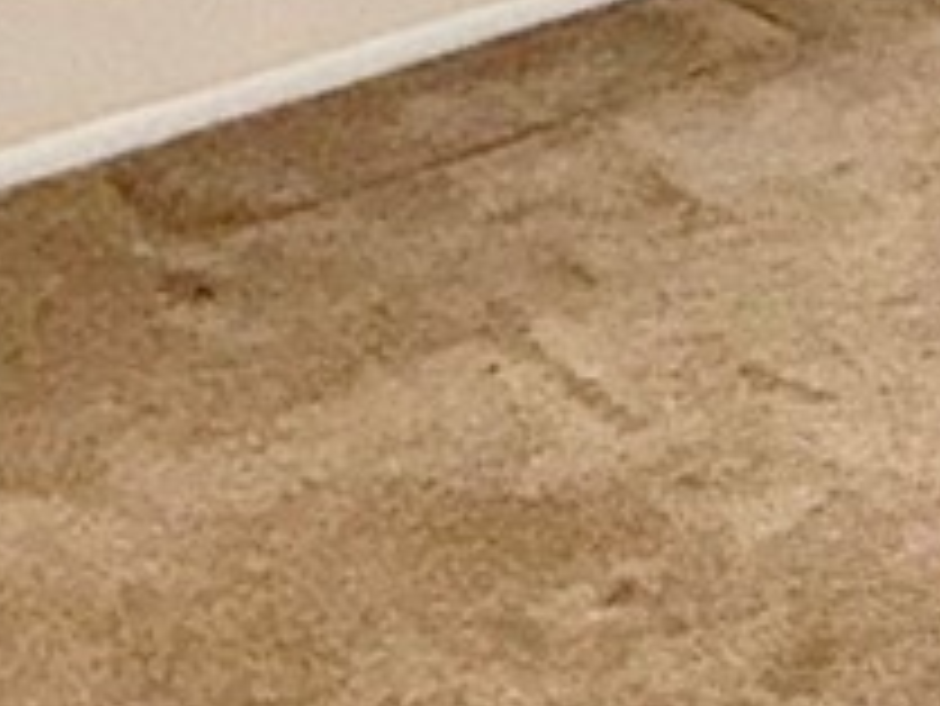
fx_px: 2907
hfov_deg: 12.7
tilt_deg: -14.5
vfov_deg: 13.0
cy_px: -391
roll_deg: +3.7
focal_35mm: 107
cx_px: 2447
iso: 40
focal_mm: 2.22
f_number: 2.2
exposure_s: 1/120
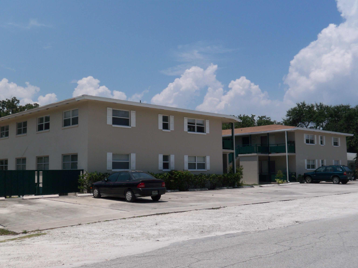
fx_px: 403
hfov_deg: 47.9
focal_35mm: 39
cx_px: 179
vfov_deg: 36.8
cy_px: 134
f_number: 7.1
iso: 50
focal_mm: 6.4
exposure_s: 1/320
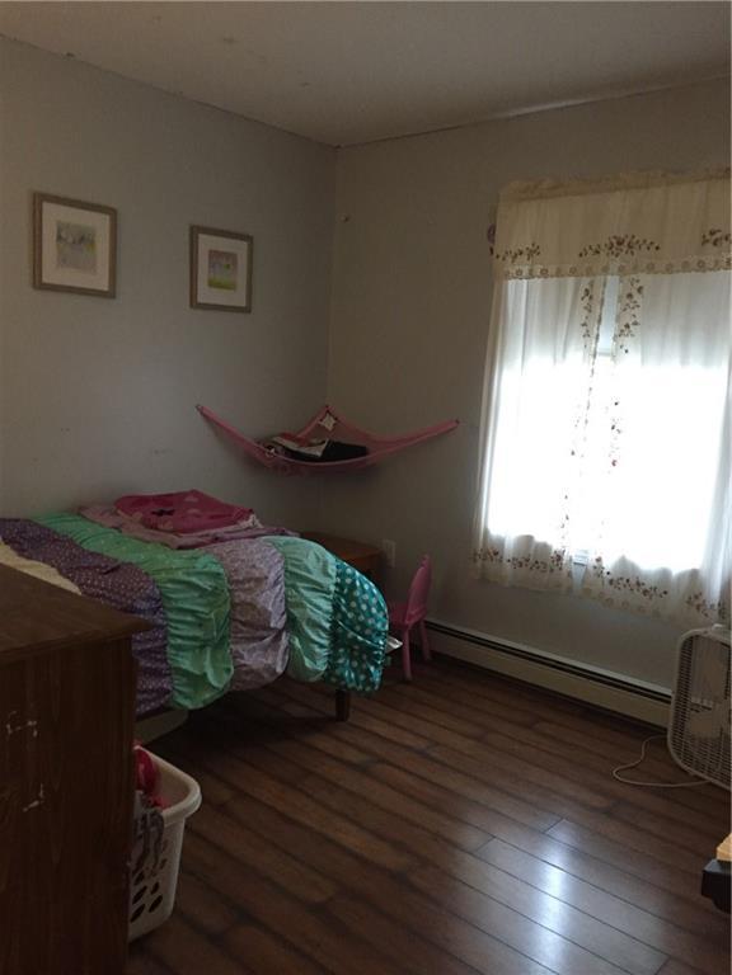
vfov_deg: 61.7
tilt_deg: -11.2
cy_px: 488
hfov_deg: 48.2
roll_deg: -3.3
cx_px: 366
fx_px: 818
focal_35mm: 29
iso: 200
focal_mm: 4.15
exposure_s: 1/30
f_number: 2.2
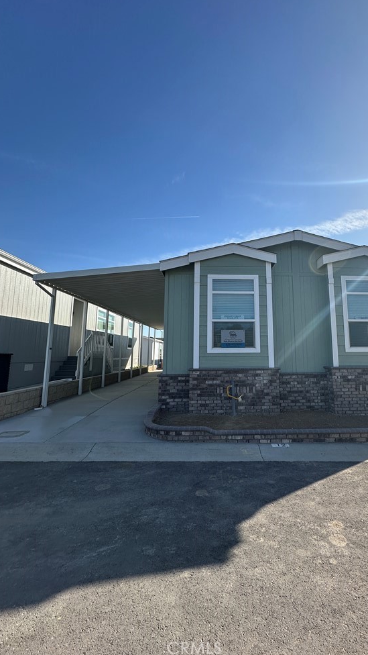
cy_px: 314
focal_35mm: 16
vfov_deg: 99.3
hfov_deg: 66.1
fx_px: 278
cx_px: 229
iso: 50
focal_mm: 2.22
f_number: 2.2
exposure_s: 1/1473
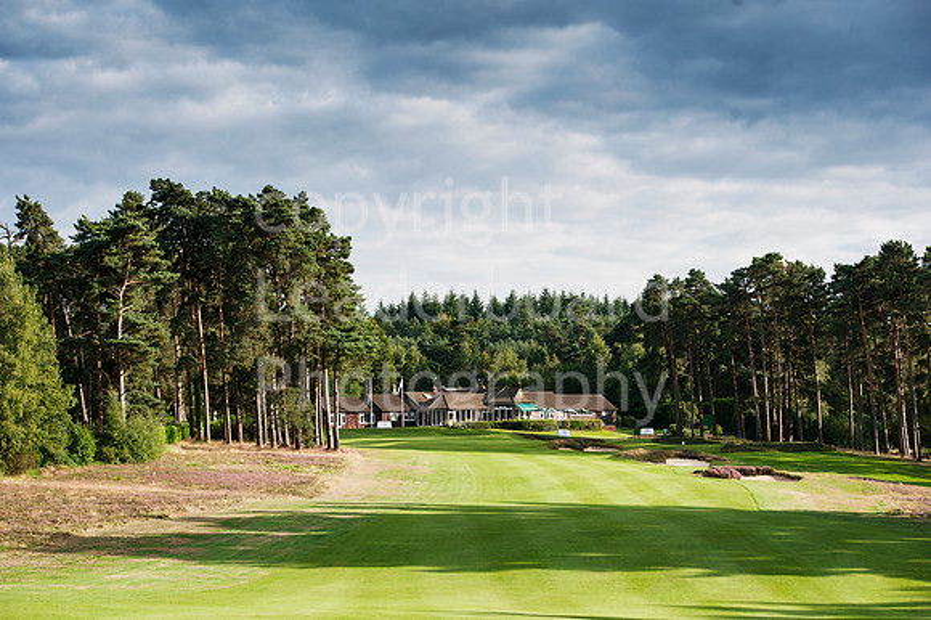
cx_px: 466
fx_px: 1809
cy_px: 310
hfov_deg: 28.9
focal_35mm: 70
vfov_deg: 19.4
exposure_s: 1/800
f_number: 7.1
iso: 500
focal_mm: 70
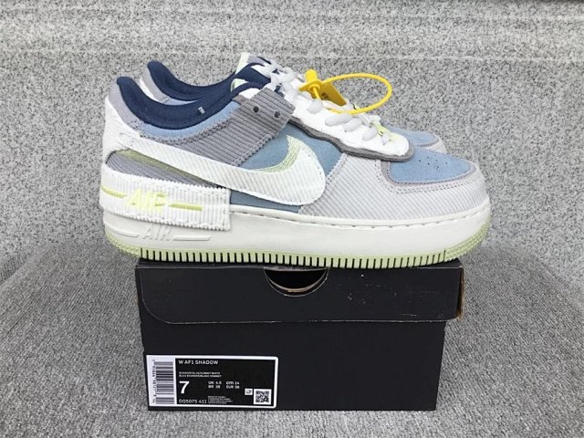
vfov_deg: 45.4
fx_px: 523
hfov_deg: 58.4
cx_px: 292
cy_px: 219
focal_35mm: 31
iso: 25
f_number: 2.4
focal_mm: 3.3
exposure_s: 1/310
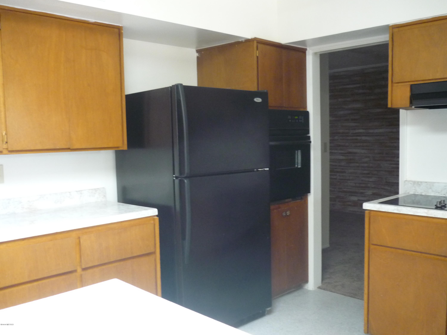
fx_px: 426
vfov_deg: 42.9
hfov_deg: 55.4
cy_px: 168
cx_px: 224
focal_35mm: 33
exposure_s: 1/30
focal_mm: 5.5
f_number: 2.8
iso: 320
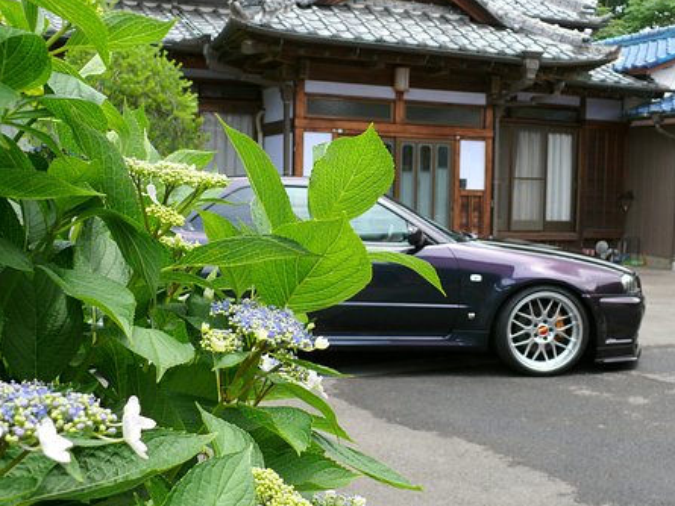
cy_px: 274
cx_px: 387
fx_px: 897
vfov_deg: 31.5
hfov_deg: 41.1
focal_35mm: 46
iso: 100
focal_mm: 8.4
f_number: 3.6
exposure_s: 1/500
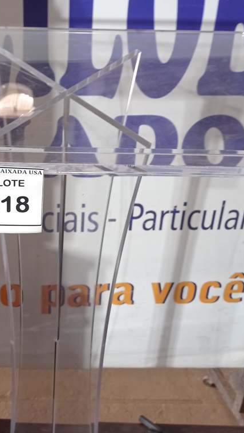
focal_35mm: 41
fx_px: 472
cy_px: 217
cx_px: 46
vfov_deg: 49.4
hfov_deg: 28.3
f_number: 1.79
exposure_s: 1/40
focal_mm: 4.7
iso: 184
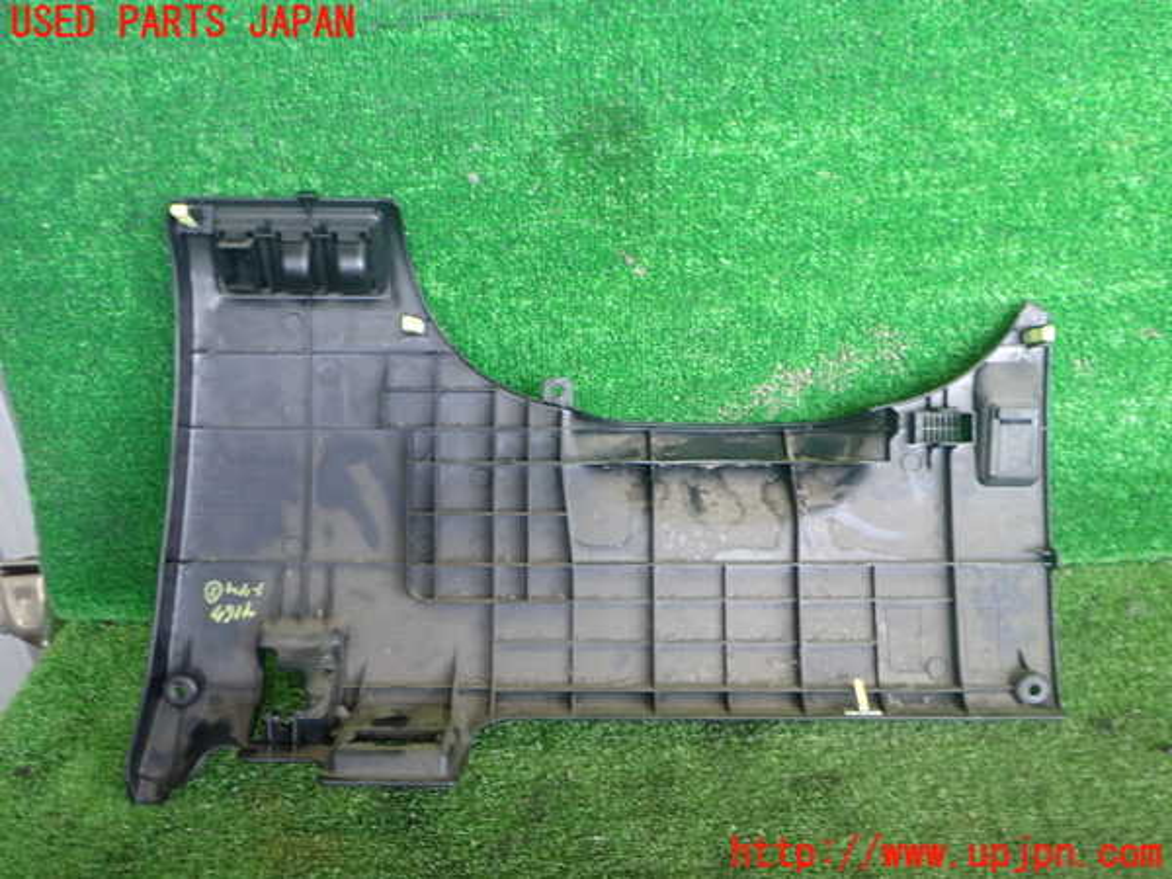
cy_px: 440
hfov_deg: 60.0
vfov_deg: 46.8
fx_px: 1016
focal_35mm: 30
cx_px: 586
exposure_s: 1/50
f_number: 2.3
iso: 200
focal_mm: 5.4
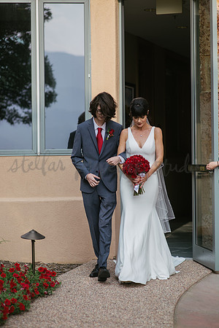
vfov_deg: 23.9
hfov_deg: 16.1
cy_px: 164
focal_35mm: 85
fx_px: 776
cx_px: 110
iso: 160
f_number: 2.2
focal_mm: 85
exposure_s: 1/2000
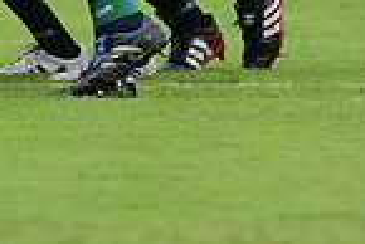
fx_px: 10951
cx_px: -320
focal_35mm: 1079
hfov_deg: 1.9
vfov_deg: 1.3
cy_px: -238
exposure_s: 1/500
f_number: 4
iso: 640
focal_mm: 270
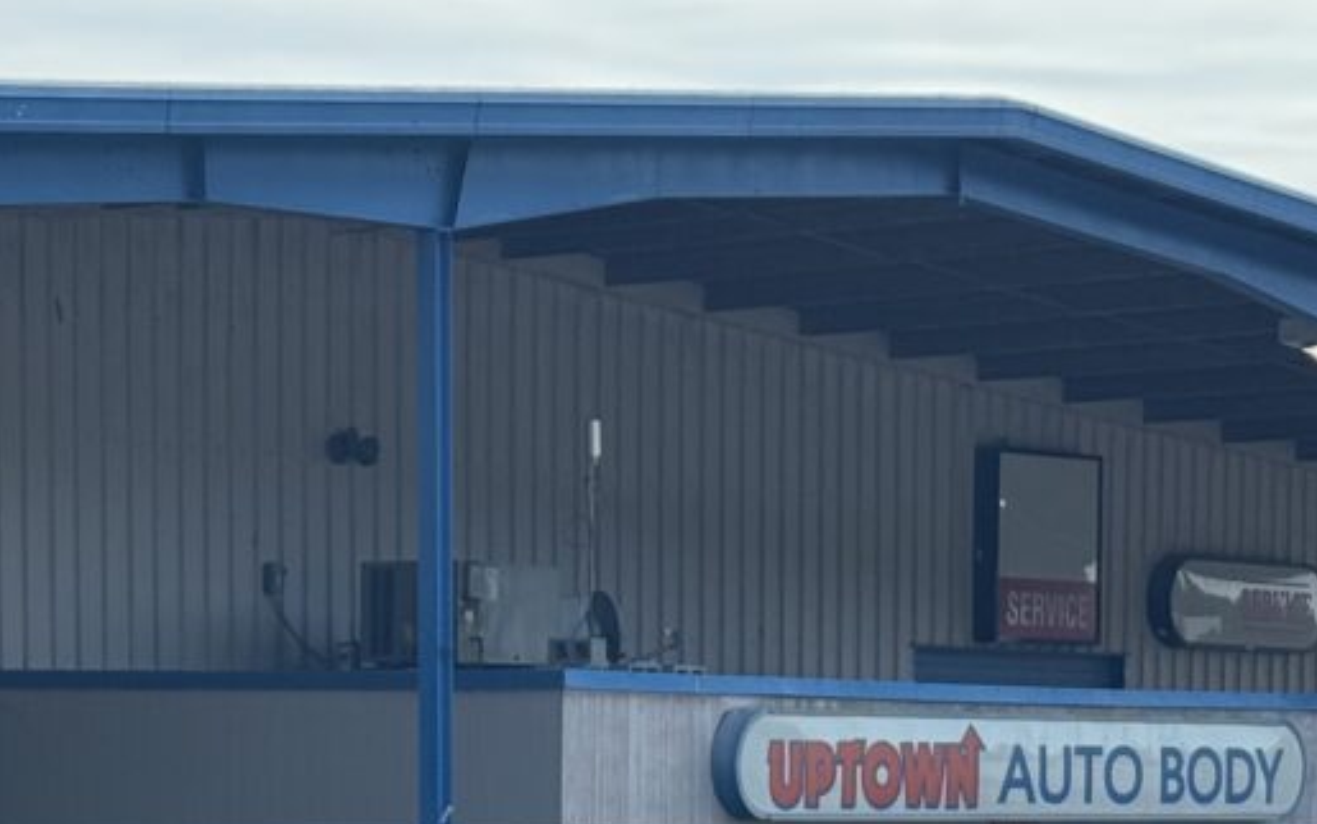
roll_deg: +0.1
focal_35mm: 158
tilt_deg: -2.6
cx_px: 182
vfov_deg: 8.2
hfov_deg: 13.2
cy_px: 1144
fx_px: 5672
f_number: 1.78
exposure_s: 1/2045
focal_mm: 6.76
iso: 64
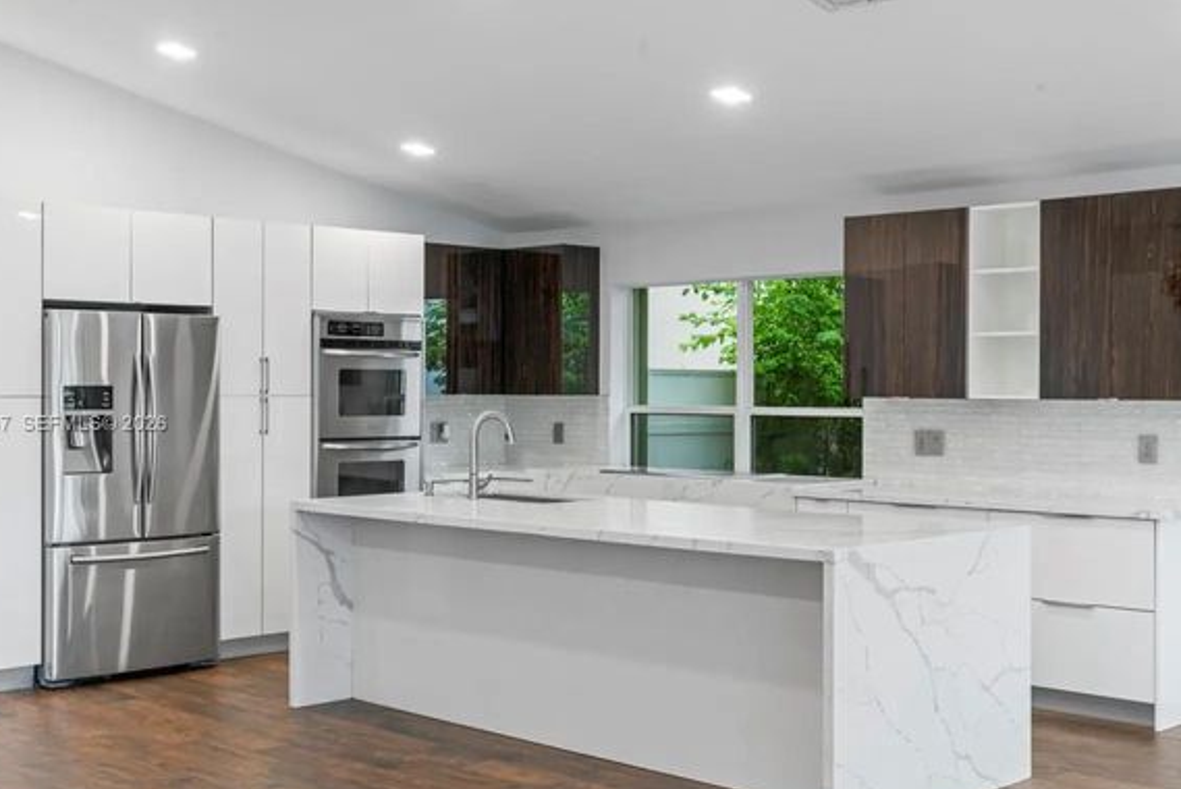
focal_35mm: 45
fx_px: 1477
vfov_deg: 29.9
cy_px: 425
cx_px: 567
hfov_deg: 43.6
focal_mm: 40
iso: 100
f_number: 11
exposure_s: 2.5
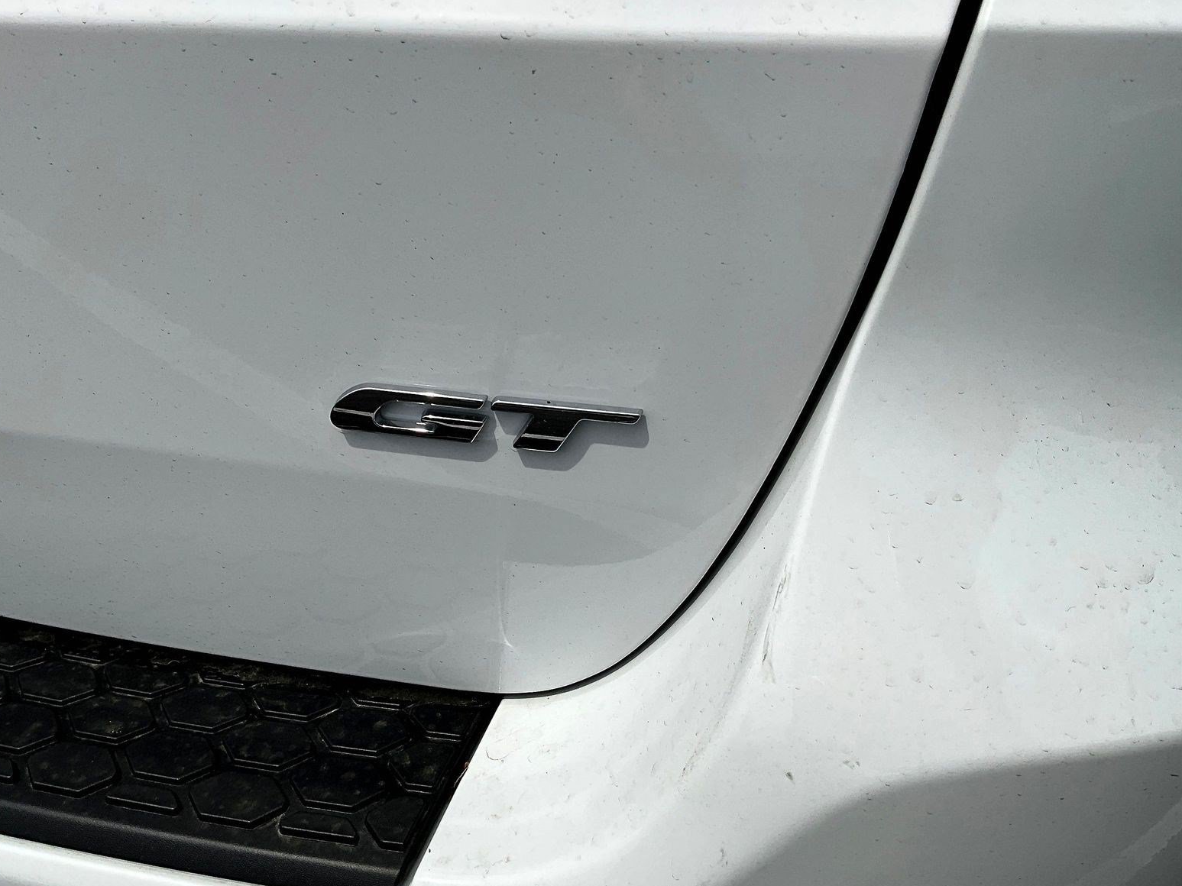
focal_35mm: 30
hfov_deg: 60.0
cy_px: 445
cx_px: 575
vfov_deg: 46.8
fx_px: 1024
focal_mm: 3
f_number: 1.8
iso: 25
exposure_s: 1/5263
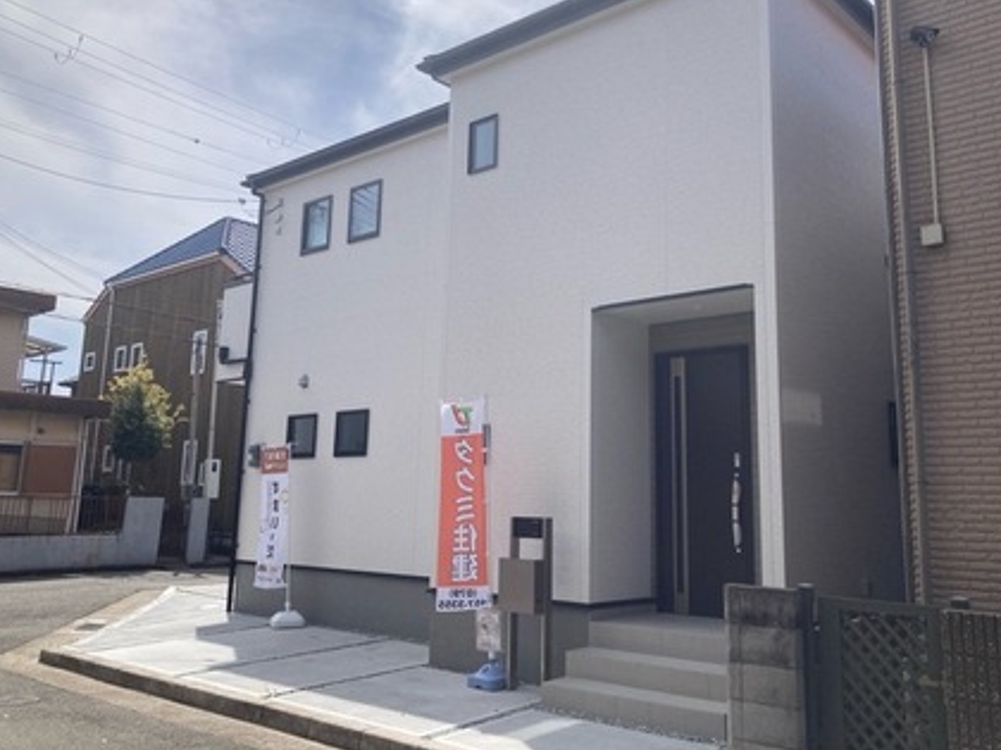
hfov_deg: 56.7
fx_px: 925
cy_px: 326
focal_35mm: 32
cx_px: 555
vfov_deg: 44.1
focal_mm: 3.99
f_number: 1.8
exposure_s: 1/2703
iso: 20
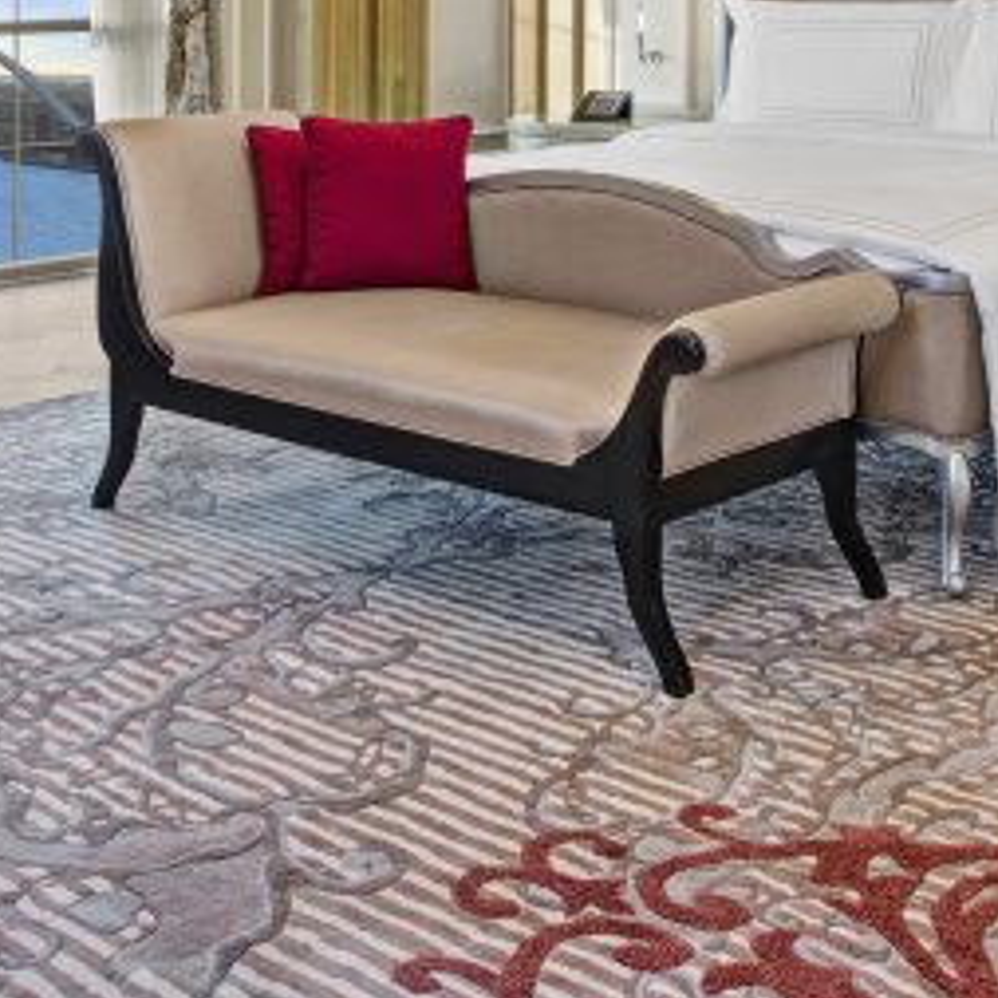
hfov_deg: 31.1
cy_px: -81
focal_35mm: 55
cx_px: 540
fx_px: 1794
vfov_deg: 28.4
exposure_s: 1.6
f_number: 13
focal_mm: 16
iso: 200
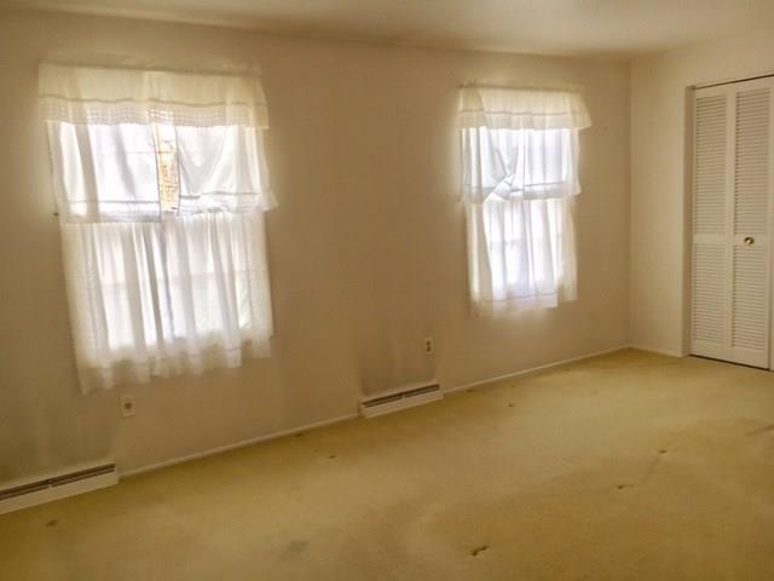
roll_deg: +2.5
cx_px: 387
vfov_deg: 48.2
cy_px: 290
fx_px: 648
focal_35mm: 29
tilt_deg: -9.7
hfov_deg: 61.7
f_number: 2.2
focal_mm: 4.15
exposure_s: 1/40
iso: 32
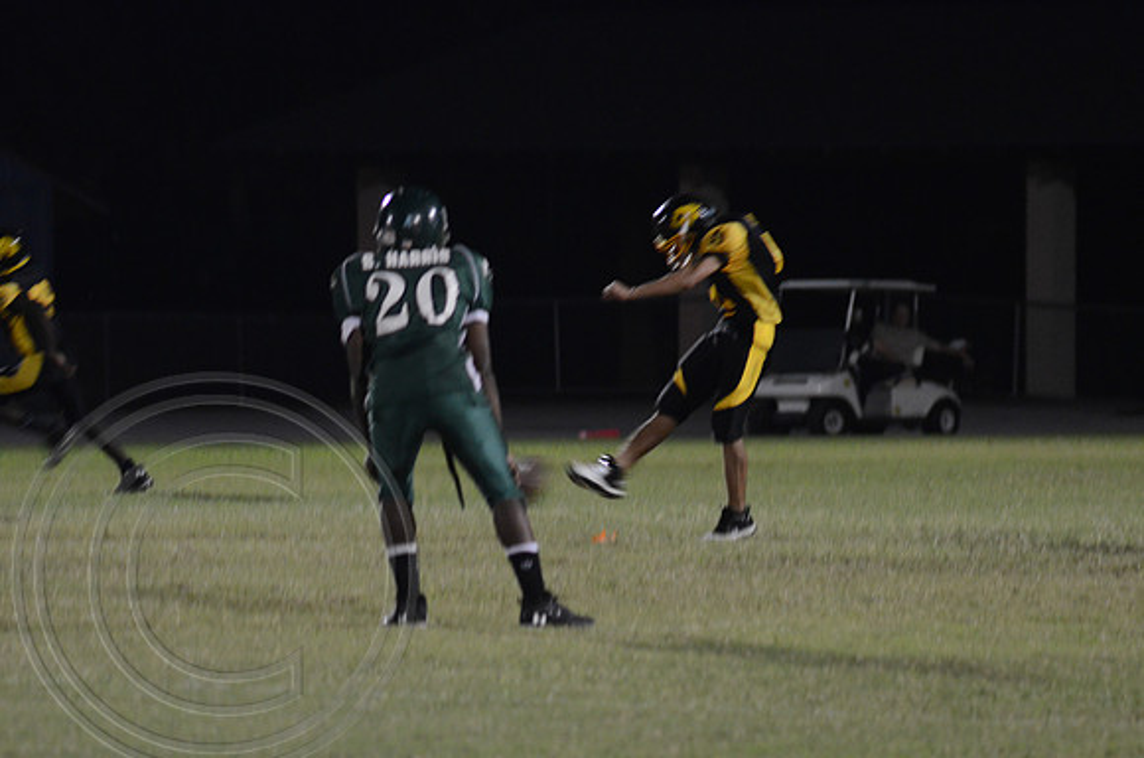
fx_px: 9512
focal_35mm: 300
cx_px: 572
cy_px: 379
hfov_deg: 6.9
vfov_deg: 4.6
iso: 3200
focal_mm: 200
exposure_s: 1/125
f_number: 5.6
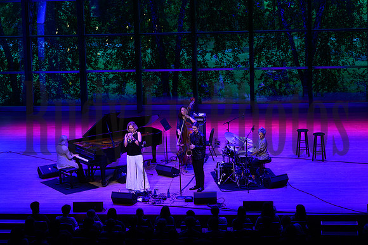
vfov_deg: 14.7
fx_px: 951
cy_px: 122
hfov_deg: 21.9
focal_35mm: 93
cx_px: 184
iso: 4000
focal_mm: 93
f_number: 8
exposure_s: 1/125
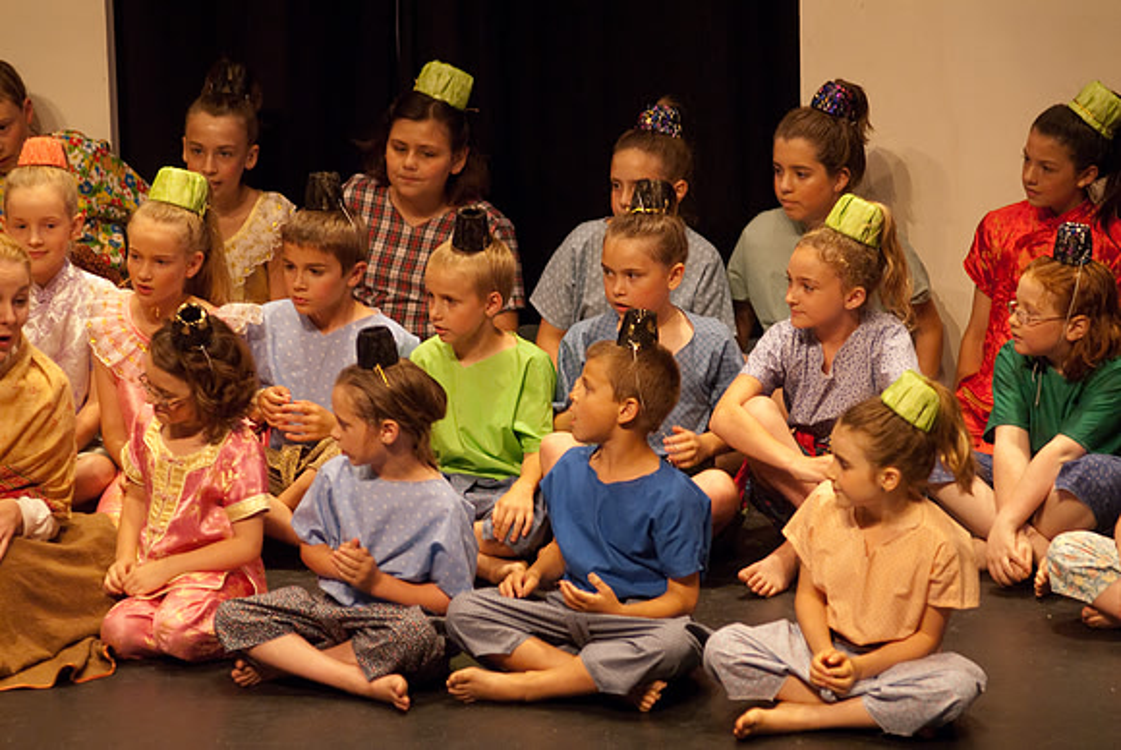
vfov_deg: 5.4
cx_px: 560
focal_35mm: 255
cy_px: 375
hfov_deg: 8.1
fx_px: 7948
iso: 1000
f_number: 2.8
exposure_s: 1/160
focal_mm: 170
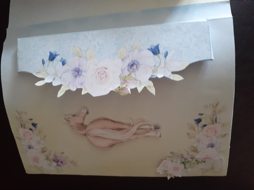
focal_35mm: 27
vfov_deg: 51.3
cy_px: 95
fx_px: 198
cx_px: 127
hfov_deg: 65.4
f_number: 1.9
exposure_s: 1/30
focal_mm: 3.6
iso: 320
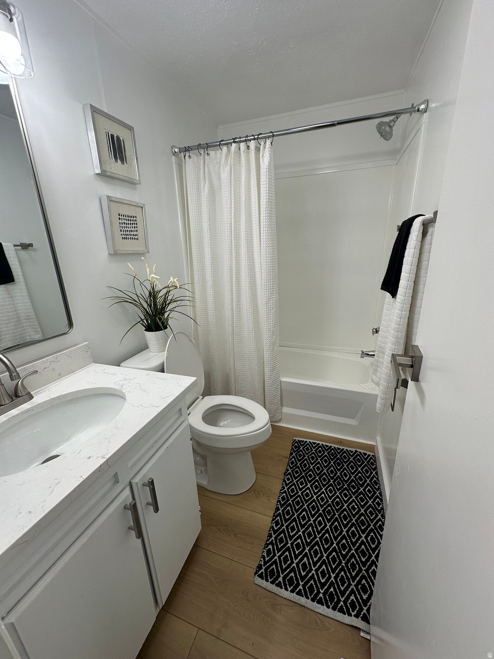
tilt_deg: -17.5
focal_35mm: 14
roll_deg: +2.0
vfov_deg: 102.1
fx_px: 266
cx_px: 247
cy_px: 330
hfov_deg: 85.7
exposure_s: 1/186
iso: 40
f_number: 2.2
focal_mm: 2.22
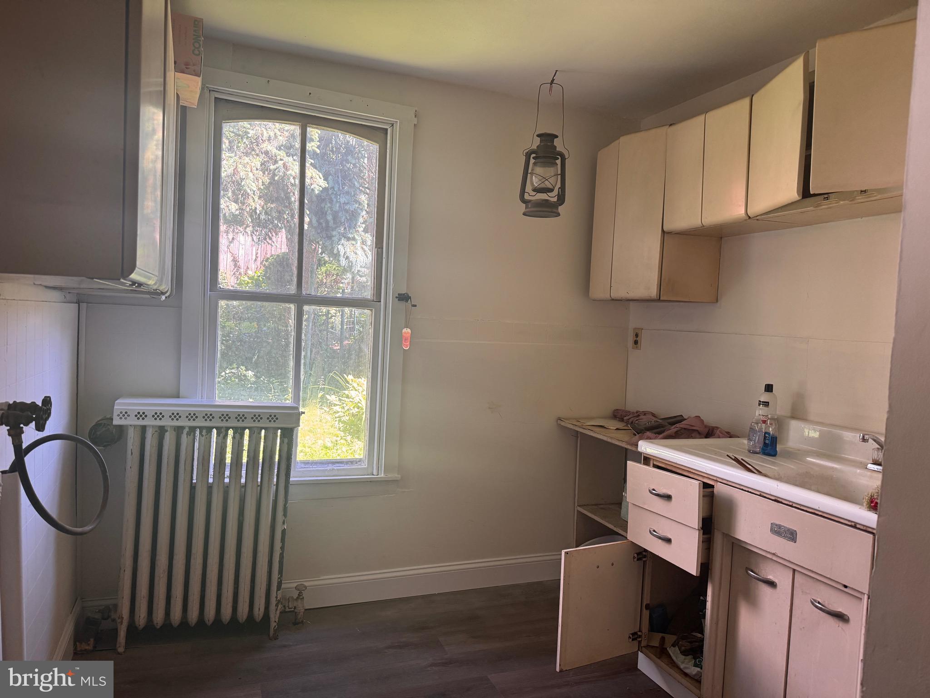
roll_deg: -3.3
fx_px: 645
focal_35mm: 24
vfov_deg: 56.8
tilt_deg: -2.9
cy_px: 349
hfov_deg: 71.6
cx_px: 465
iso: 200
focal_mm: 6.76
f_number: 1.78
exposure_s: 1/121
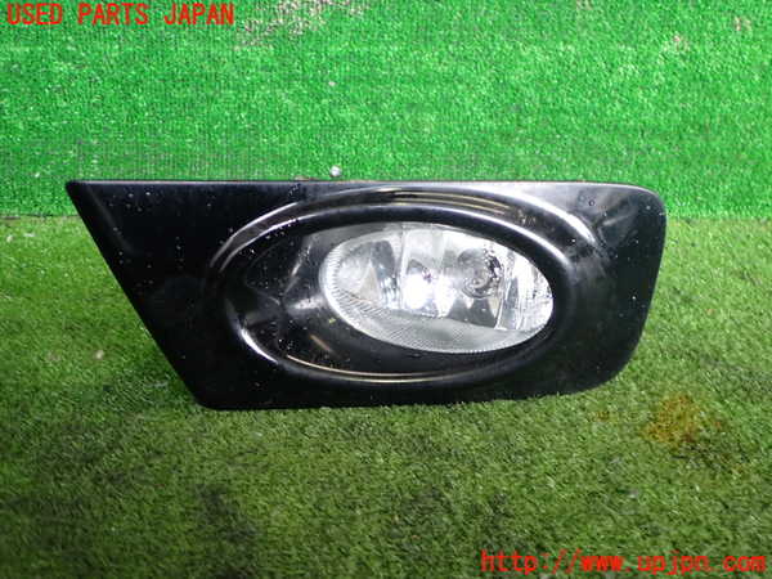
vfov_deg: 44.2
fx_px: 714
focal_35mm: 32
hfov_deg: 56.8
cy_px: 290
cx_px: 386
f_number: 2.4
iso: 200
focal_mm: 5.79
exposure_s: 1/60
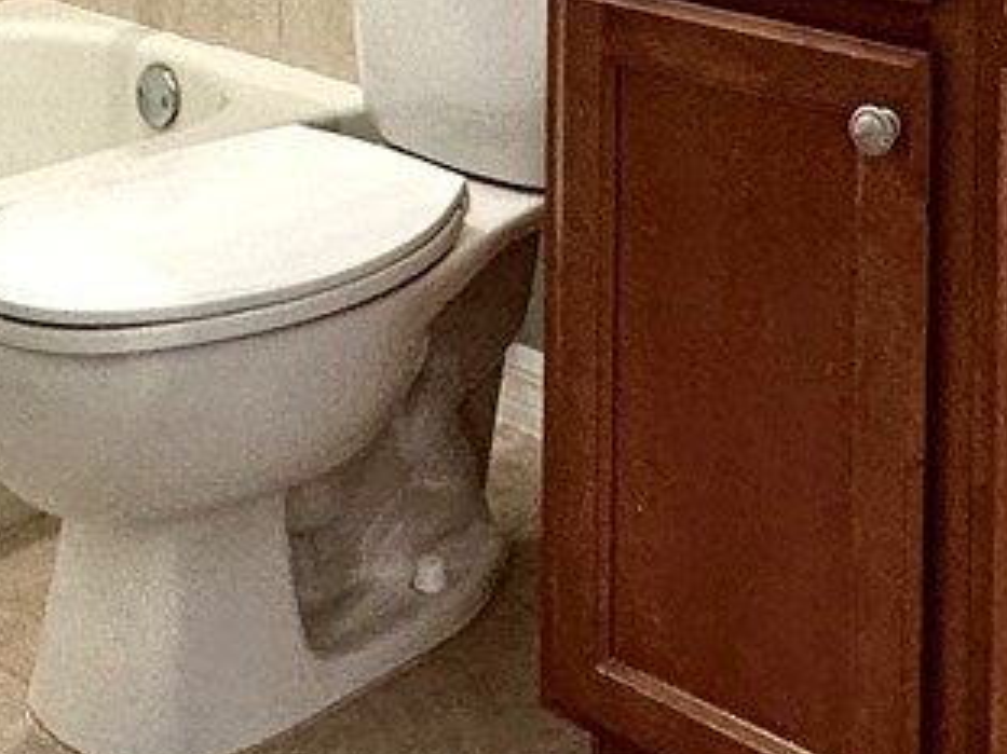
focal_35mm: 72
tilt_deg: -0.6
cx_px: 499
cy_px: -469
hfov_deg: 27.0
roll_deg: -0.4
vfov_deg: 17.7
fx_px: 2094
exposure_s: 1/120
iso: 125
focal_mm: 2.22
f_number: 2.2
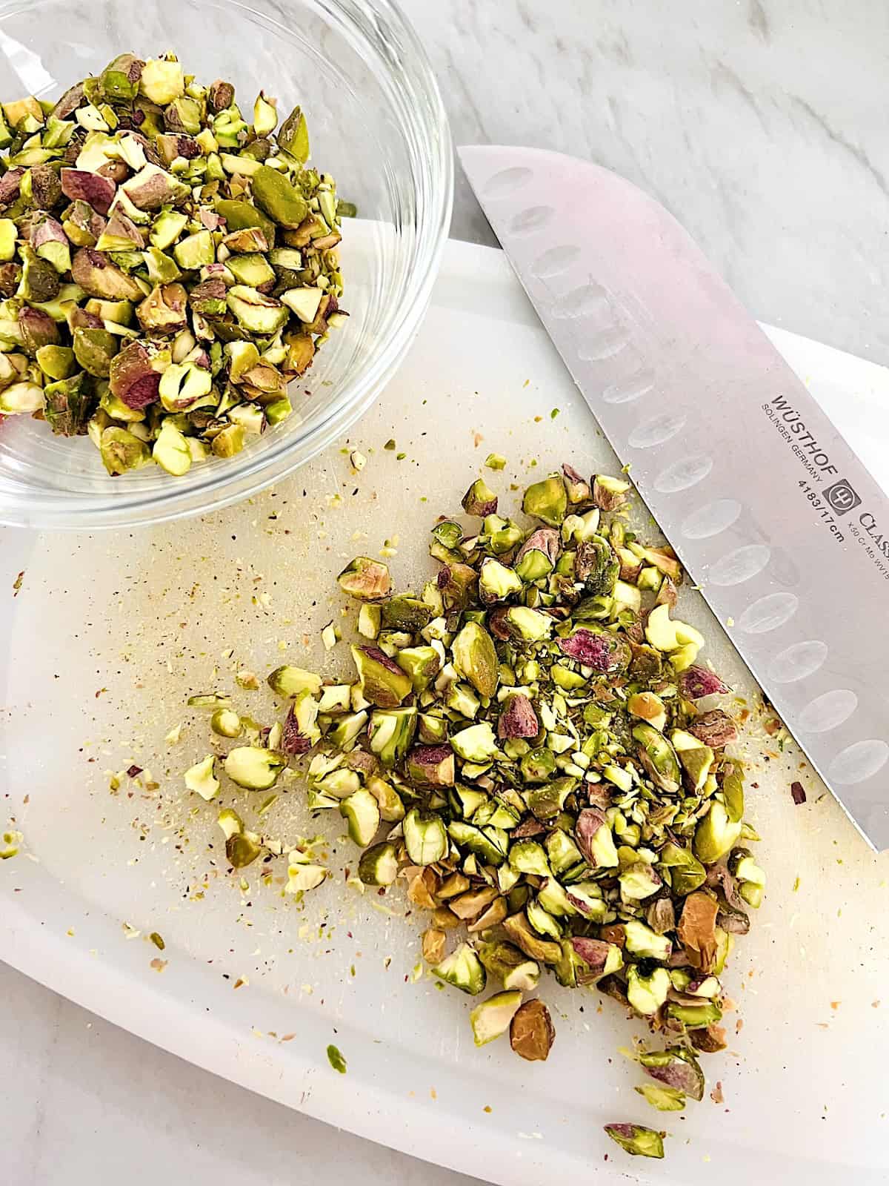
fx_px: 890
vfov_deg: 67.3
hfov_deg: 53.1
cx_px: 444
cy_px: 593
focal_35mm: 26
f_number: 1.5
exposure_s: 1/60
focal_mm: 5.7
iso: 250
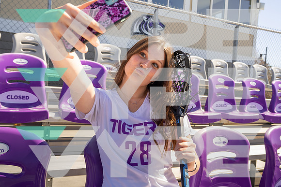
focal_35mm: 30
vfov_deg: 43.6
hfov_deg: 61.9
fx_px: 234
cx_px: 140
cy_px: 94
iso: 100
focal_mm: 30
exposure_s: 1/125
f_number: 8
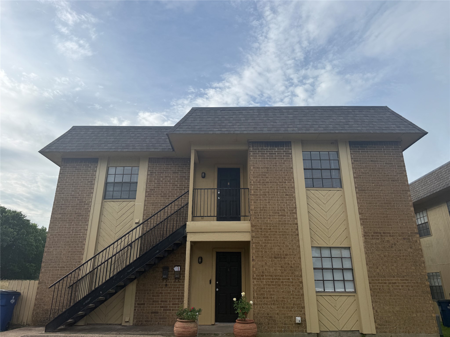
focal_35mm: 24
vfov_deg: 56.8
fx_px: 312
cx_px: 225
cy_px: 168
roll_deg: +2.0
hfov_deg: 71.6
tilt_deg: +21.0
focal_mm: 6.76
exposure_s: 1/4167
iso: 80
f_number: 1.78
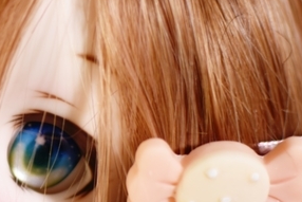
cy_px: 142
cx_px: -24
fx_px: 1576
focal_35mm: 188
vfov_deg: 7.3
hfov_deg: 10.8
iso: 100
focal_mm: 35
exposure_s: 1/100
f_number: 1.8
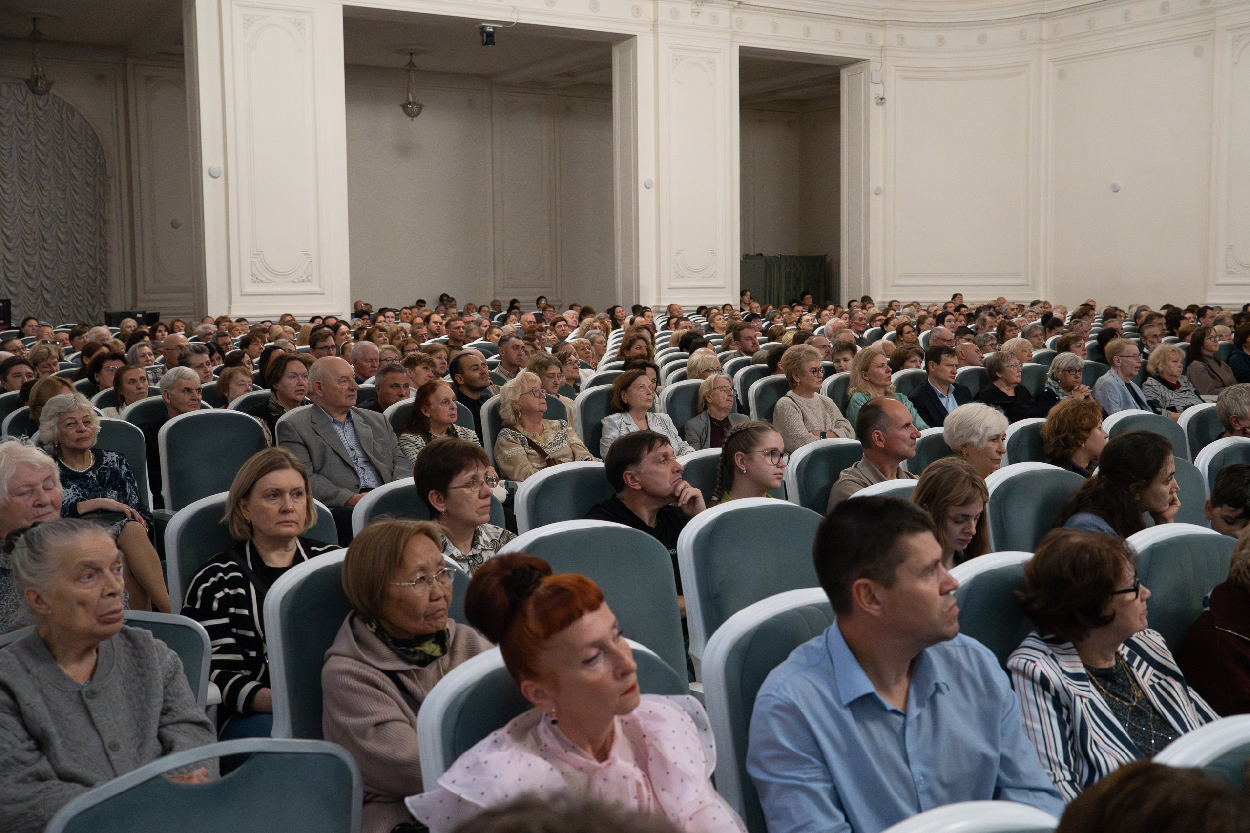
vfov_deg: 35.4
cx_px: 667
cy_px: 392
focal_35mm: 38
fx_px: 1306
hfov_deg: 51.1
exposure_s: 1/400
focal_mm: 35
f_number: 5
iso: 12800
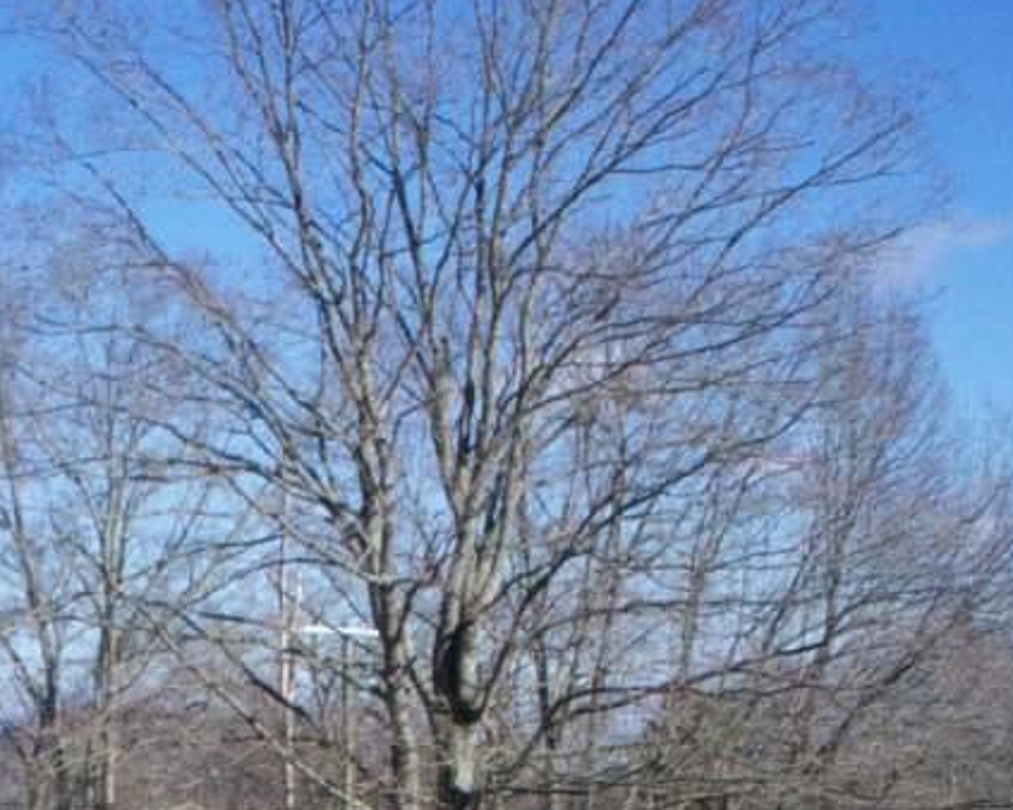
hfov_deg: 18.8
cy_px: 1033
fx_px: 3027
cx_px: 168
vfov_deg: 14.6
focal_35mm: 101
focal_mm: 6
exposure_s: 1/543
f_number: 4.5
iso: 100
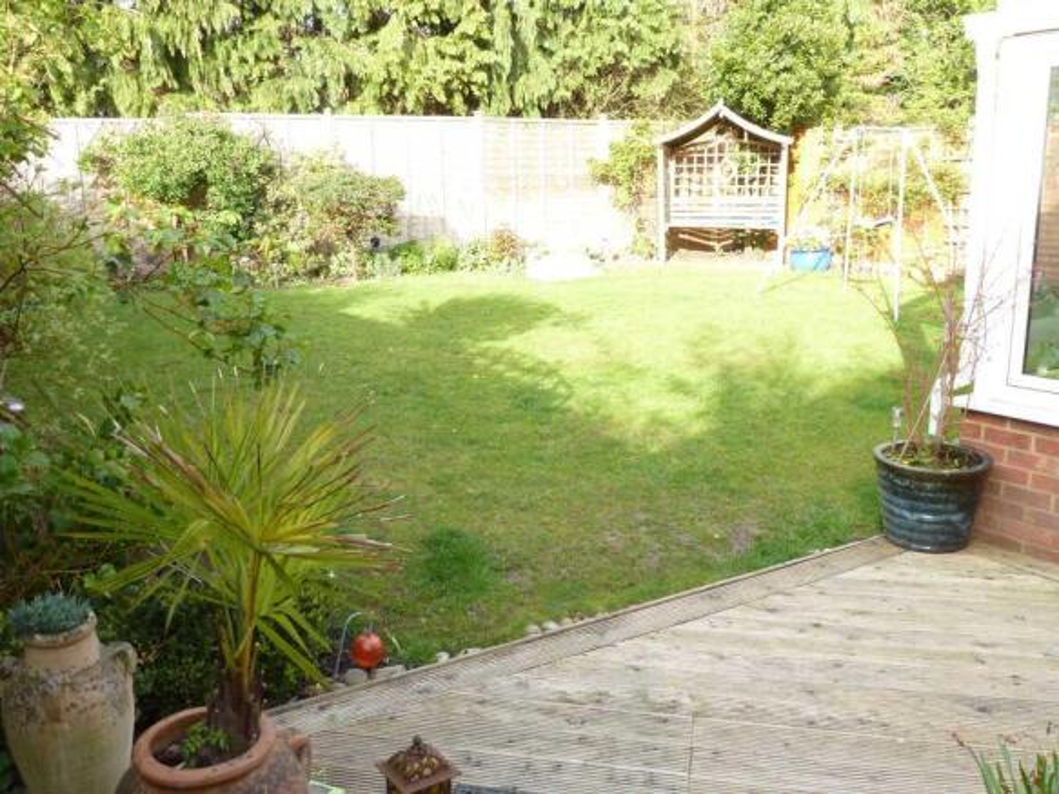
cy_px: 397
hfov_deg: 60.0
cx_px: 530
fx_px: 918
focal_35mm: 30
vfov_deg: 46.8
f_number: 3.5
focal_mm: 5.4
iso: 100
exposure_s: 1/80
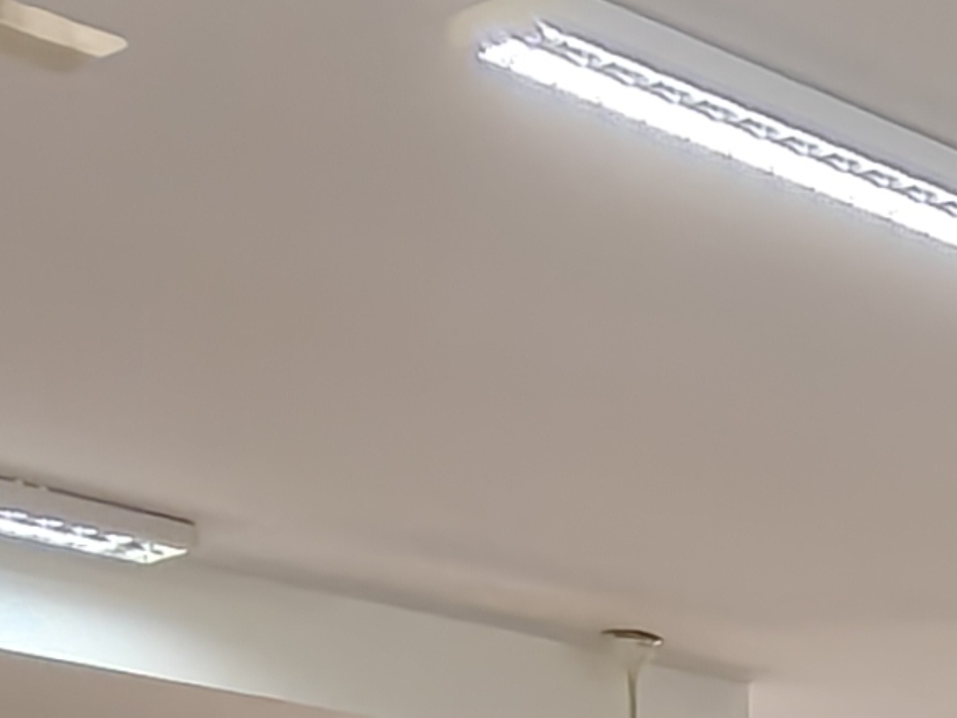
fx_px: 2903
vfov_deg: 12.0
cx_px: 1916
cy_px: 1583
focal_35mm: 105
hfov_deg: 15.1
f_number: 2
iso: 500
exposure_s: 1/100
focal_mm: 2.3
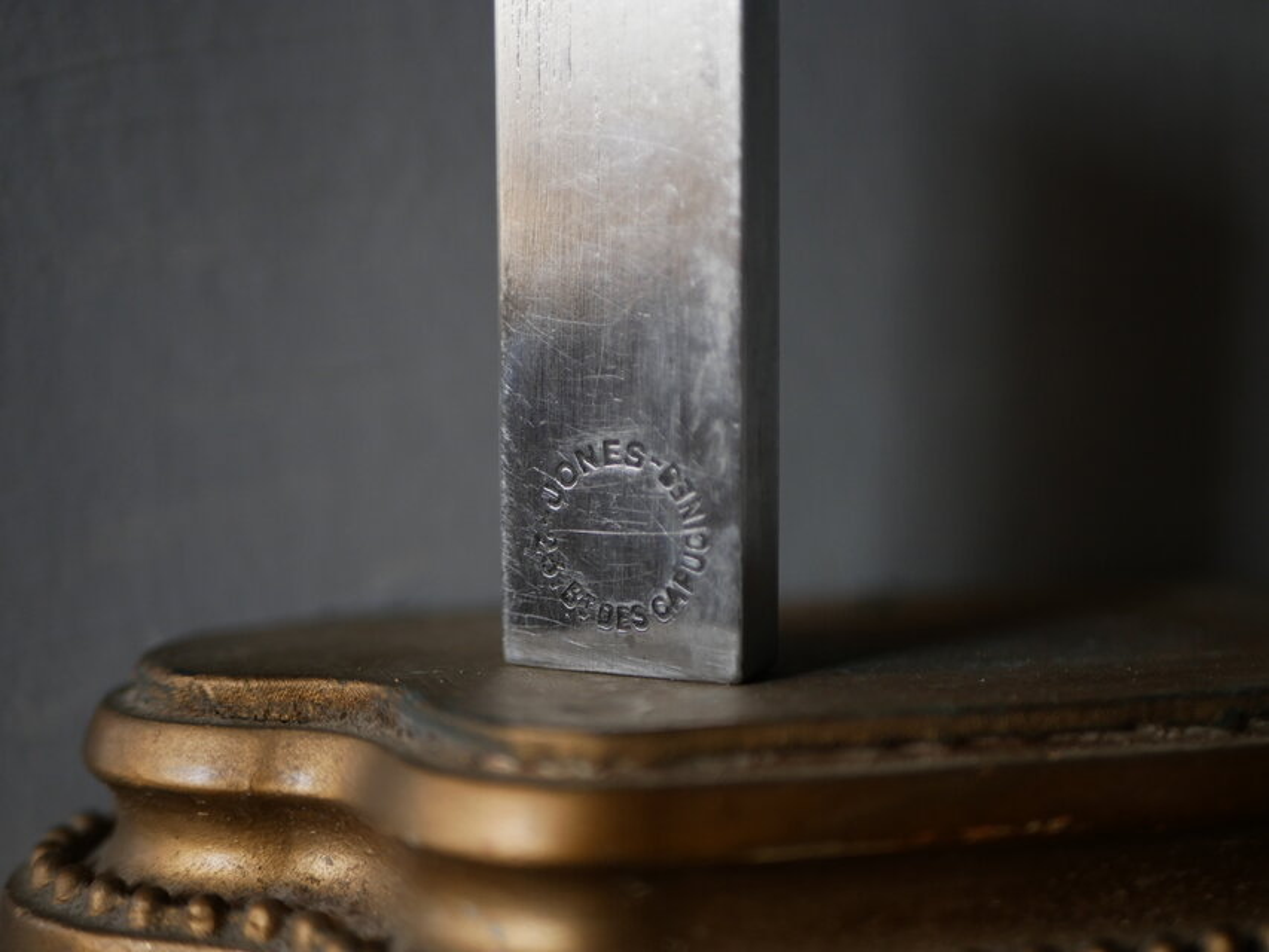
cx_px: 634
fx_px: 1833
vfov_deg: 29.1
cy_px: 476
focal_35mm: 50
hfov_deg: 38.2
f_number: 1.7
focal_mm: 25
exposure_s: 1/125
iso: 400
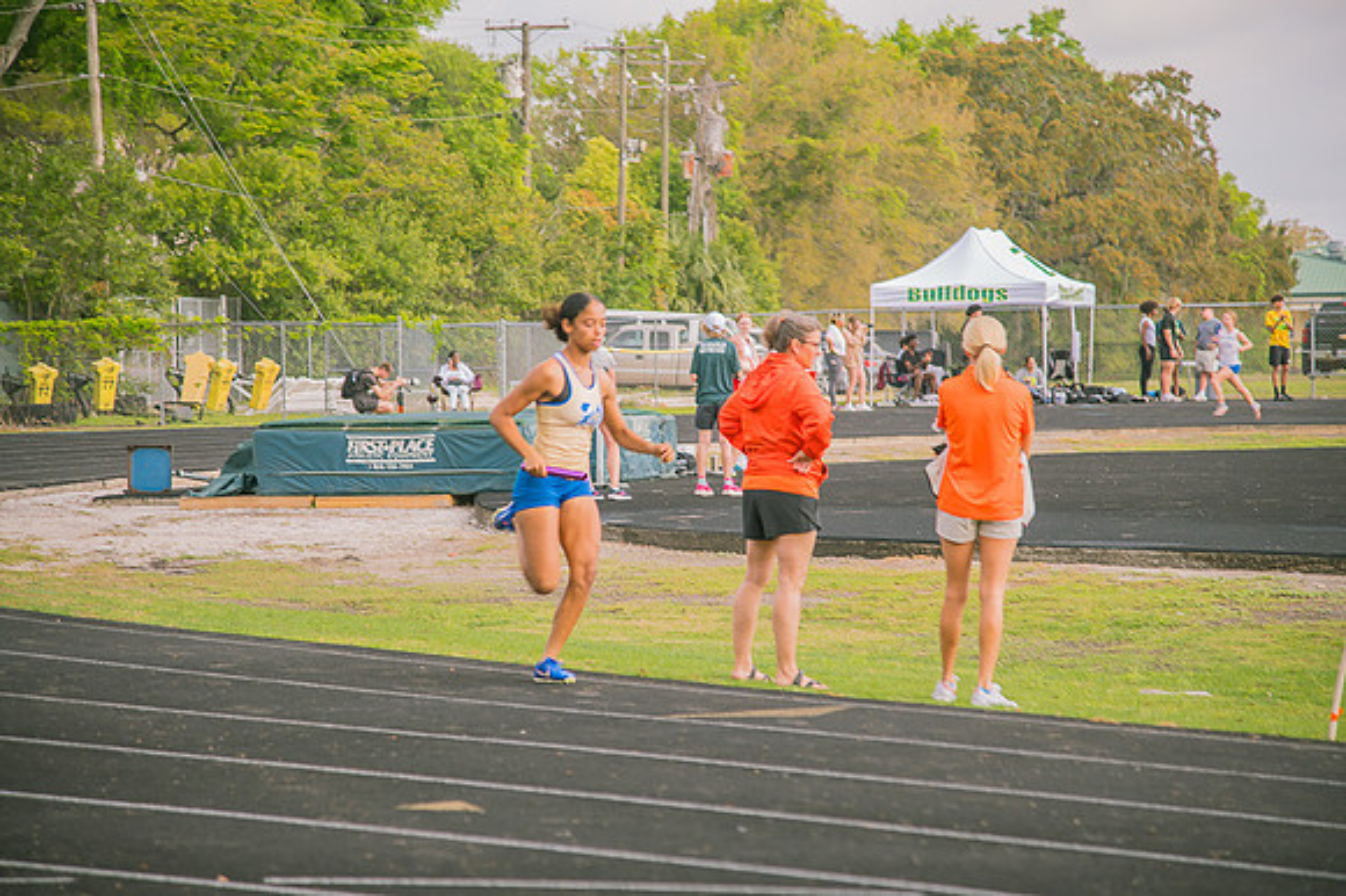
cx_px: 673
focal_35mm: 120
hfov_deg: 17.1
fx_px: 4484
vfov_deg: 11.4
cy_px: 448
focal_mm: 120
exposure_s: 1/200
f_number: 4
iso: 200
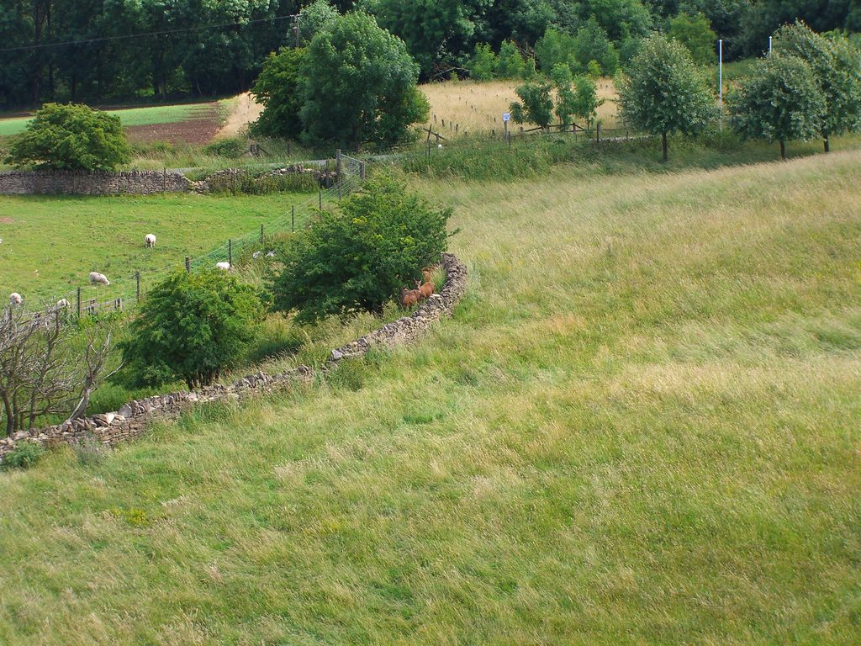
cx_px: 430
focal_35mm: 114
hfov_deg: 17.3
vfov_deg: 13.0
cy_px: 323
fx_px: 2836
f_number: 7.4
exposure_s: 1/80
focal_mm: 23.7
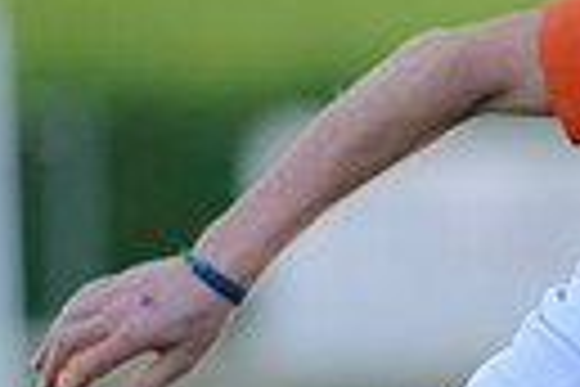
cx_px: 1169
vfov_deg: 0.7
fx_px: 30367
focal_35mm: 1885
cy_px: 666
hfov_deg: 1.1
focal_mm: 420
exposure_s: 1/2000
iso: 1000
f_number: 4.8
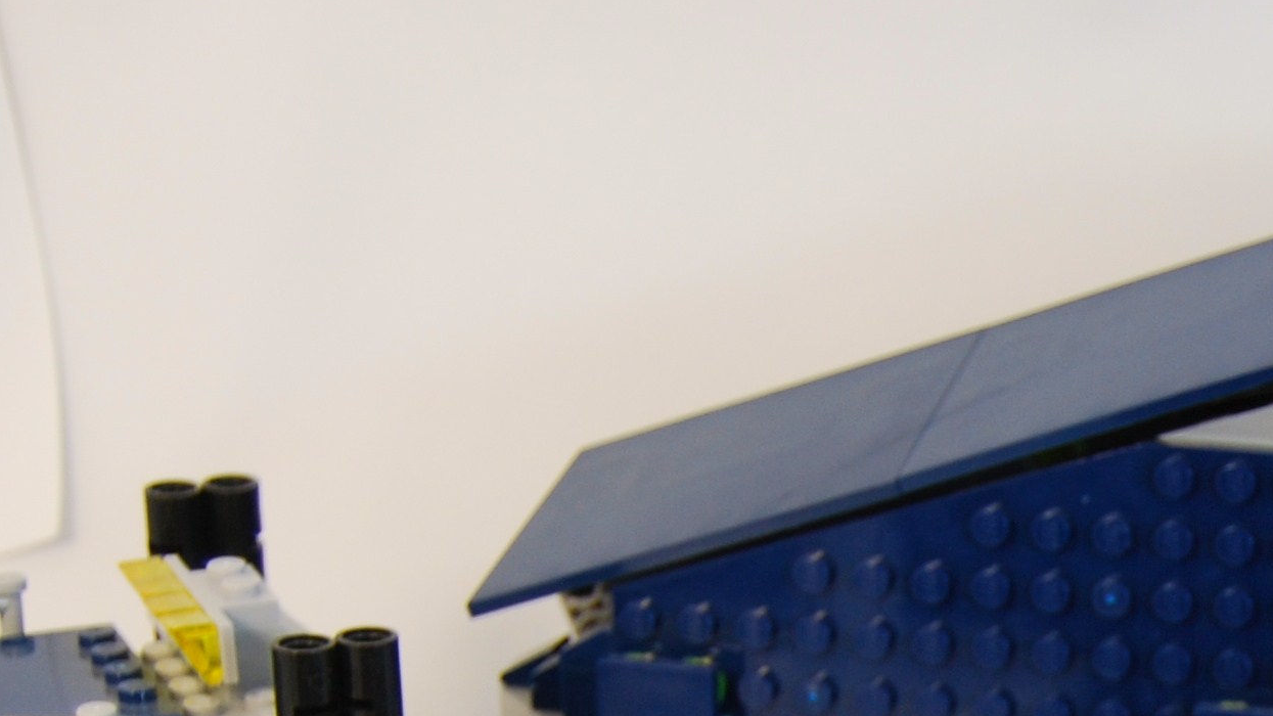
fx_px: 4624
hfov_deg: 15.2
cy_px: 1241
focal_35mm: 137
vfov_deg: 8.5
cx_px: 1422
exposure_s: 1/80
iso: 200
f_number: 4.5
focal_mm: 28
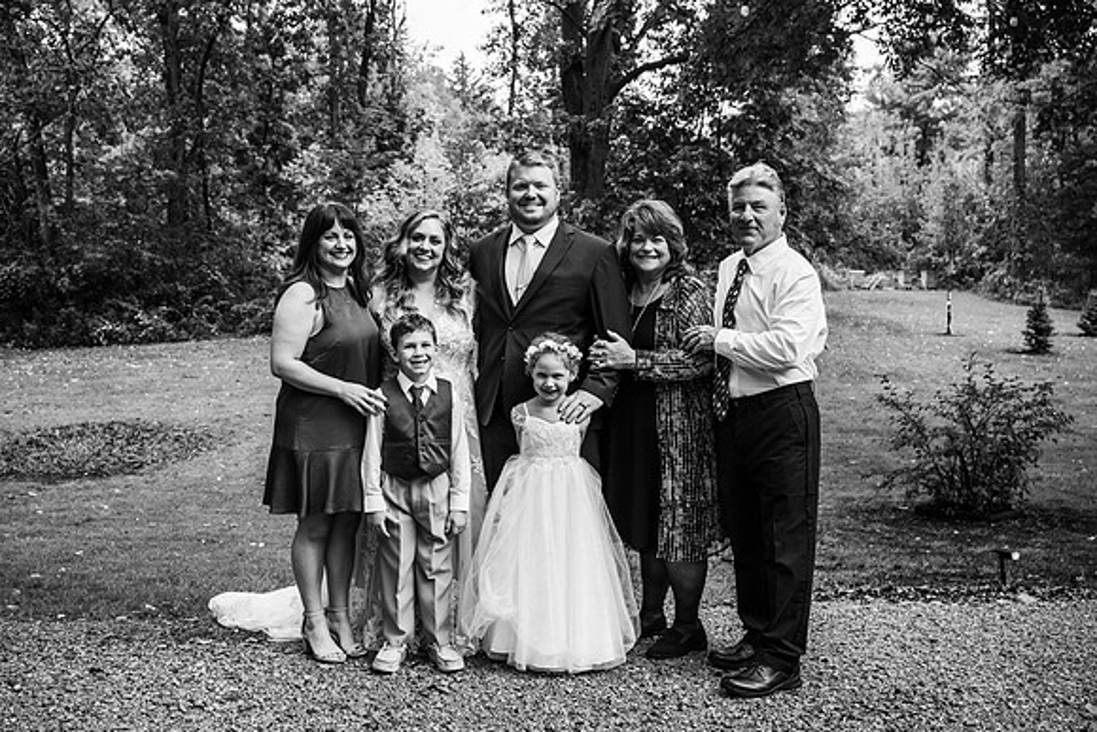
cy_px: 339
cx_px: 507
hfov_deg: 53.7
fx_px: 1081
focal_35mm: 35
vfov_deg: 37.4
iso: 200
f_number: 4.5
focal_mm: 33
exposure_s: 1/400
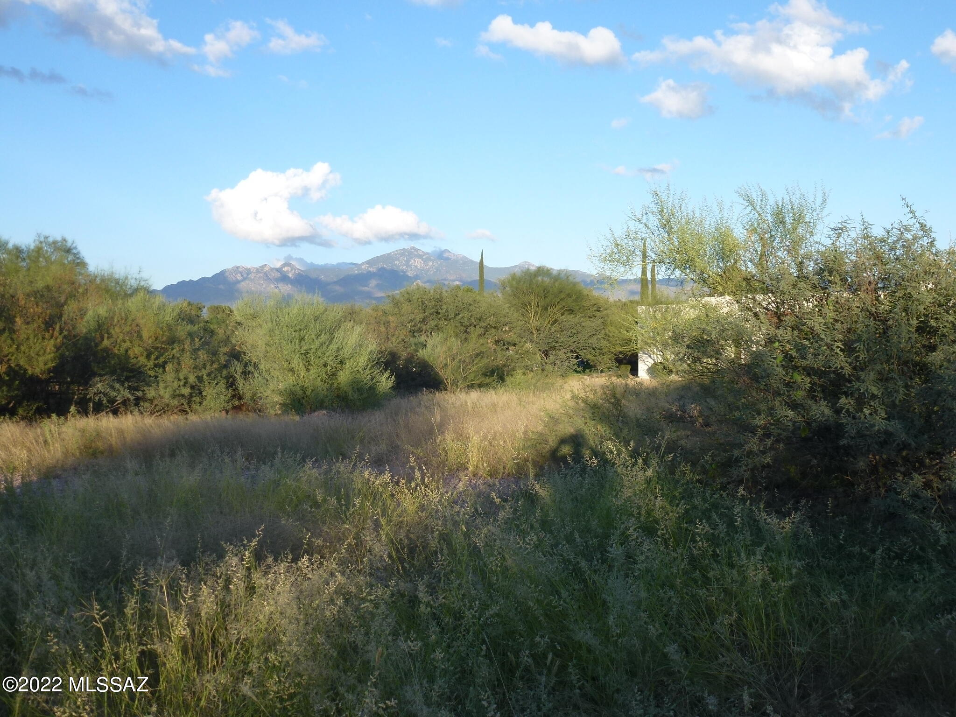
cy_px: 358
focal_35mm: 30
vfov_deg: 46.8
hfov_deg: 60.0
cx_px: 478
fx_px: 829
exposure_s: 1/400
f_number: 3.5
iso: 100
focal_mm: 5.4
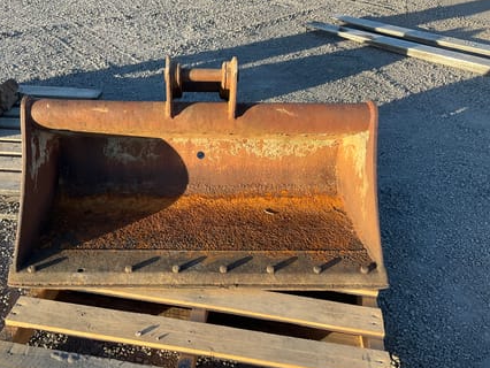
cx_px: 208
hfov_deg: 53.7
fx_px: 482
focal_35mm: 34
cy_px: 188
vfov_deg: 41.8
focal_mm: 3
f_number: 1.8
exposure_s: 1/362
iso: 25
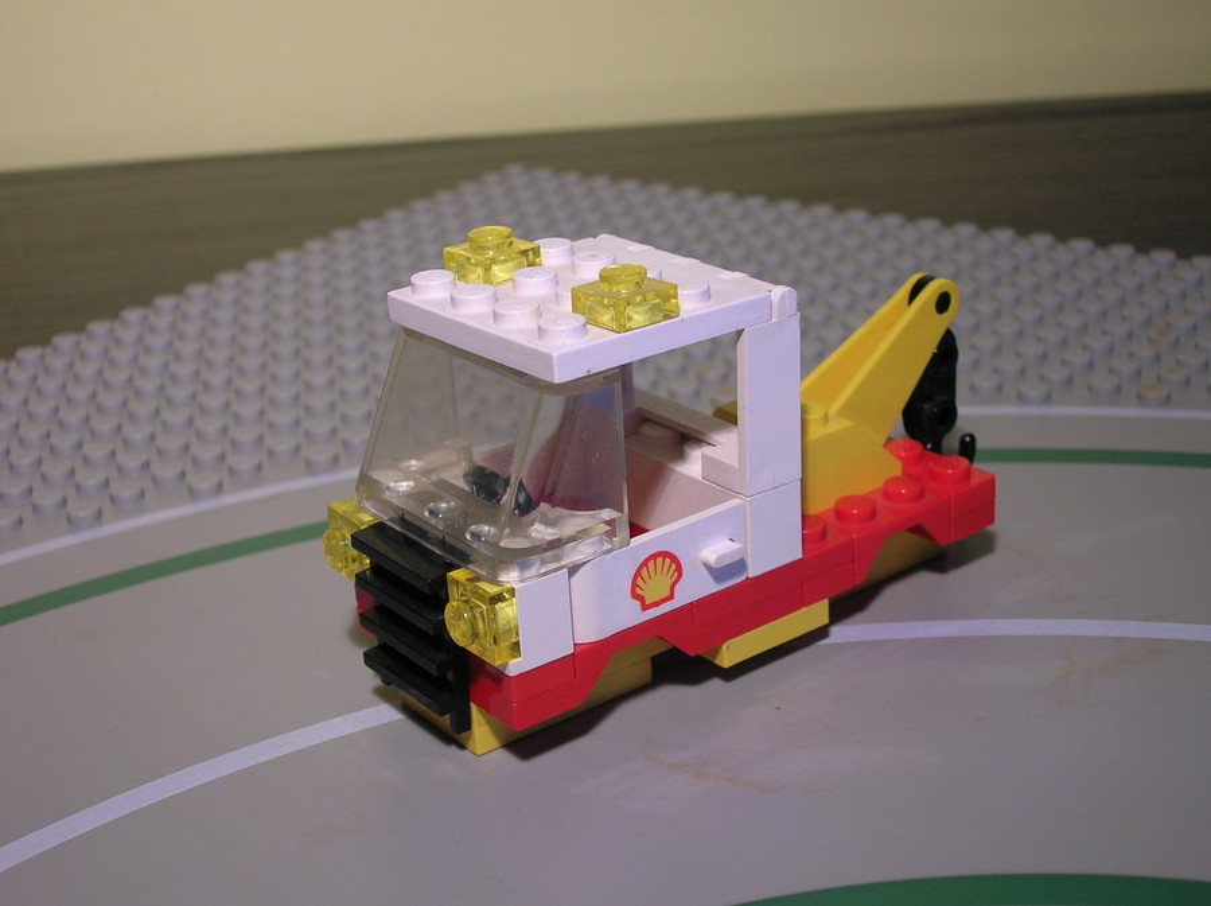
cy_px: 453
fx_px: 1887
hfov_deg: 35.6
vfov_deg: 27.0
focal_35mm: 54
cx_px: 606
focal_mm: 9
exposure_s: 1/16.2
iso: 50
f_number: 3.4
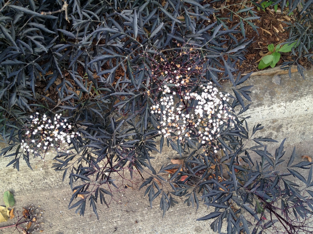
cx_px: 156
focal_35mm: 35
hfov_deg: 52.6
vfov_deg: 40.7
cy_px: 117
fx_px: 316
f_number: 2.4
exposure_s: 1/120
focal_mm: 4.28
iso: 64
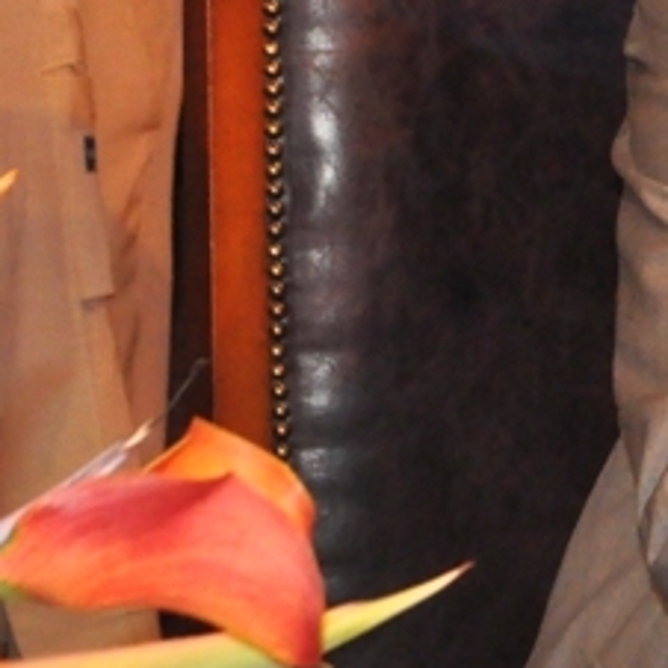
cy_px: 80
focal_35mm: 196
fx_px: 4279
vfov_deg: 8.9
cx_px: 1218
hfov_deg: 8.6
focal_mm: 34
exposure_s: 1/100
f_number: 9
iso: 3200
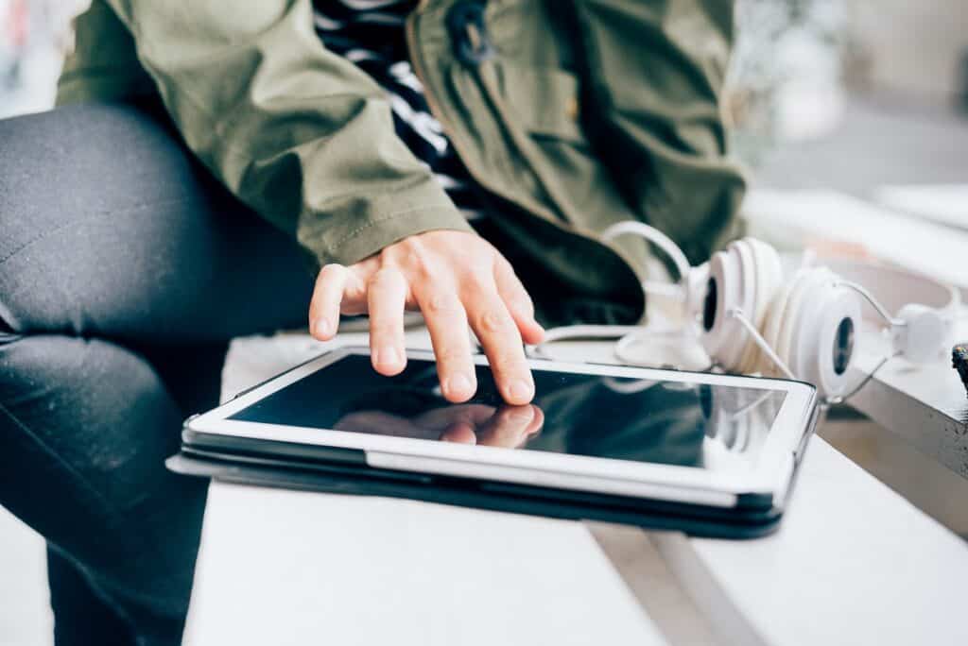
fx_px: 1345
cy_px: 323
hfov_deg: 39.6
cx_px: 484
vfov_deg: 27.0
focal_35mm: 50
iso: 250
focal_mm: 50
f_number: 2.8
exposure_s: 1/320
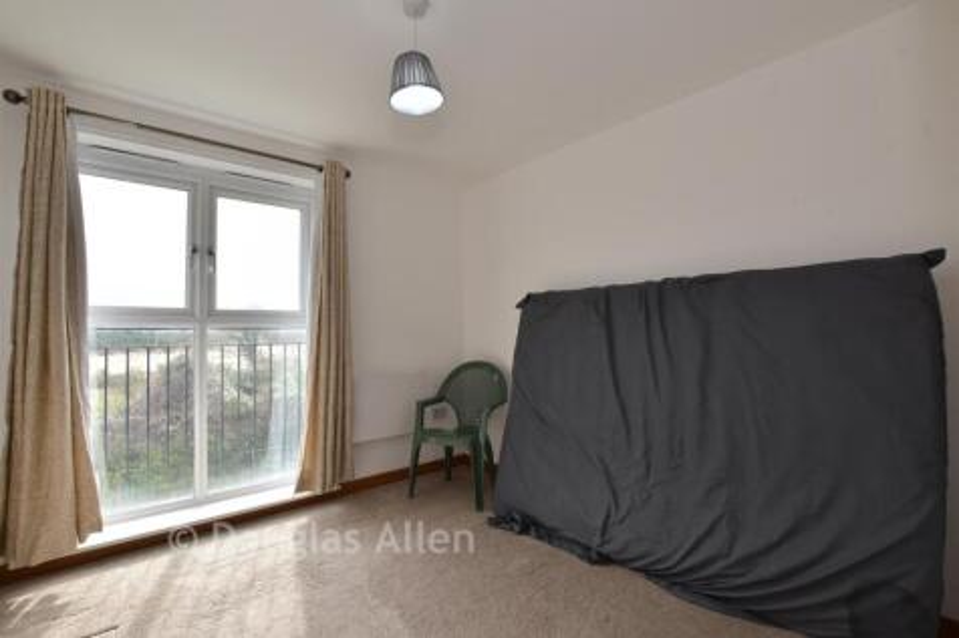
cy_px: 319
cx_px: 480
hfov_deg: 100.4
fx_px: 399
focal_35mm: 15
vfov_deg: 77.3
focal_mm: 10
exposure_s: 1/15
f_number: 8
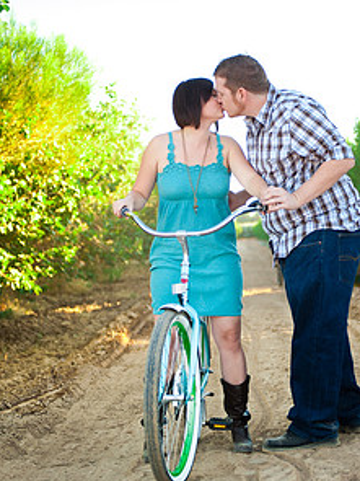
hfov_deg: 17.3
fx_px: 1179
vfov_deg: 23.0
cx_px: 214
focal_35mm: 85
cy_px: 223
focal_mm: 58
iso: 200
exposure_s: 1/320
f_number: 2.8
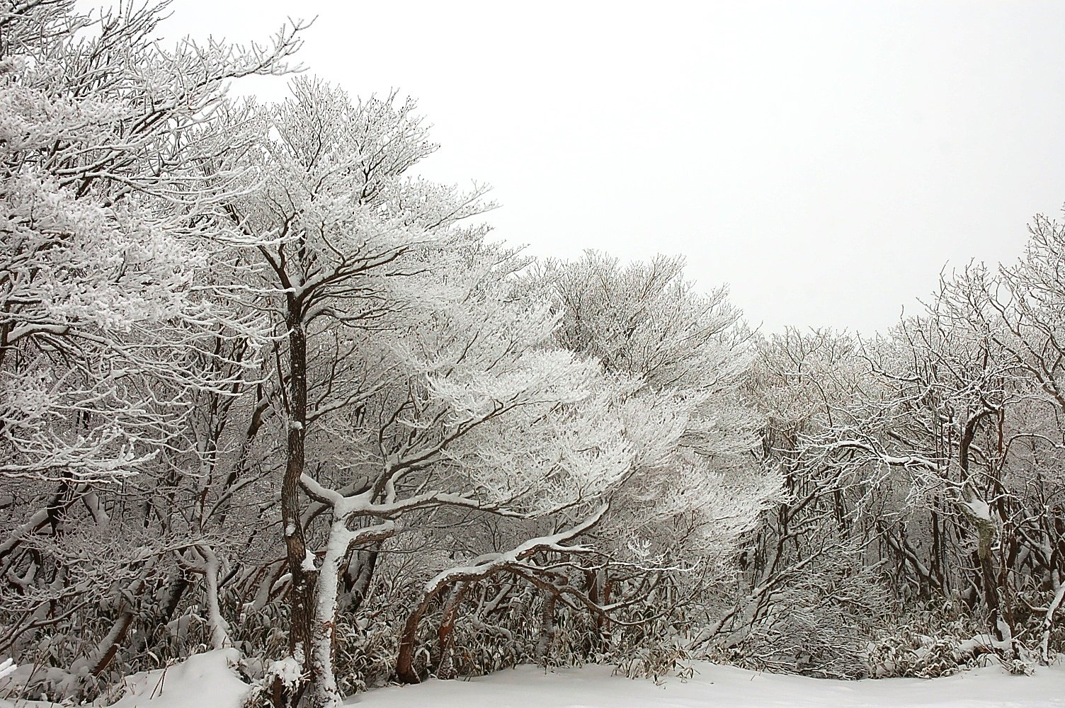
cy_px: 354
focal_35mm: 44
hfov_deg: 45.0
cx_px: 532
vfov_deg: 30.8
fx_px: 1286
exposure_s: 1/180
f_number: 6.7
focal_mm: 29
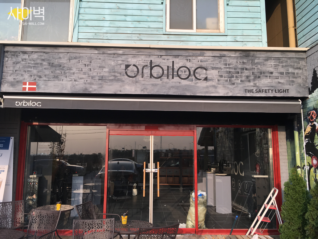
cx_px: 159
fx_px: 266
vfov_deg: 48.2
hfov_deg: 61.7
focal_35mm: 29
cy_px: 120
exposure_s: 1/587
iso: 25
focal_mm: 4.15
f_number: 2.2
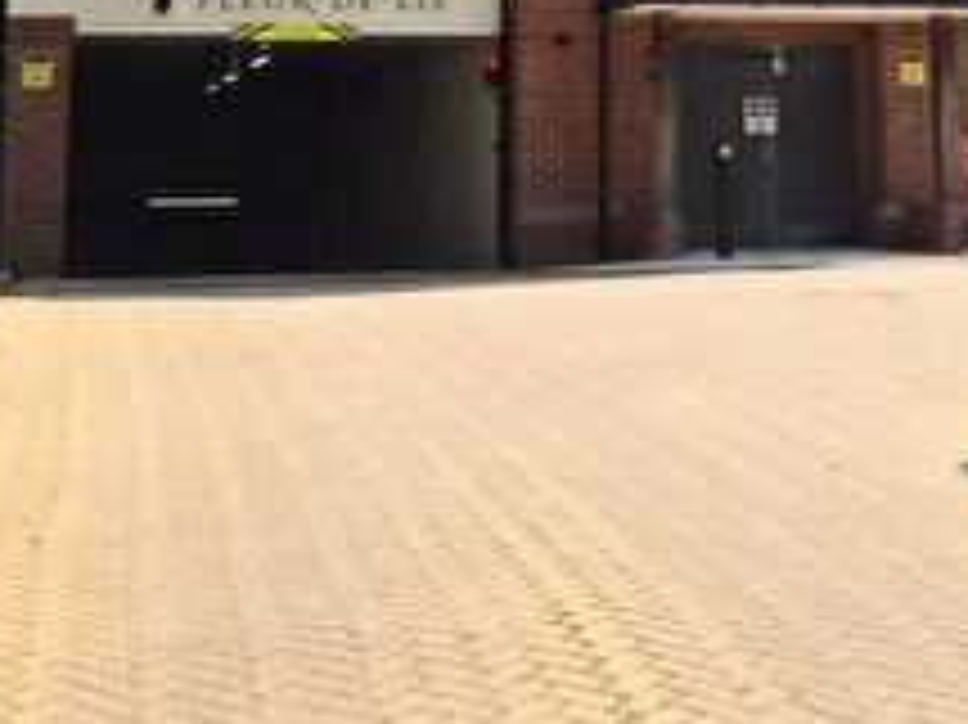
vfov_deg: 18.5
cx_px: 662
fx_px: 2096
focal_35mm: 75
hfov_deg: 25.8
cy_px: -178
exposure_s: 1/4368
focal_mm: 5.4
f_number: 1.8
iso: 80
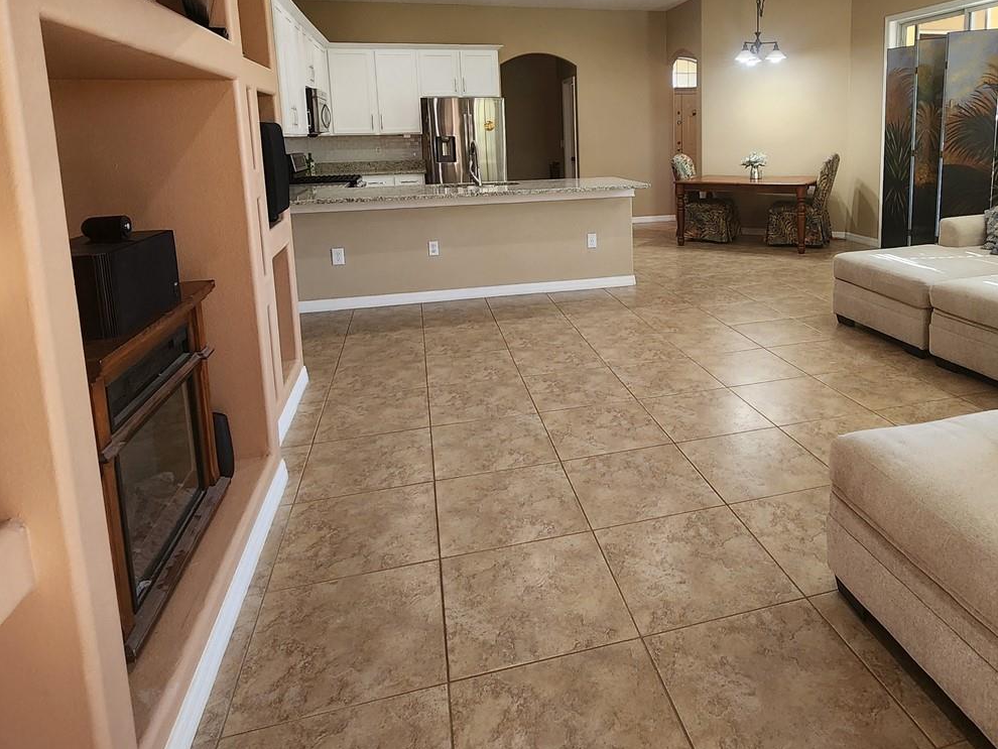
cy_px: 213
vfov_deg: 60.9
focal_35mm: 21
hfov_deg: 77.8
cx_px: 612
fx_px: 606
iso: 200
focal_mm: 2.2
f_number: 2.2
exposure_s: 1/60
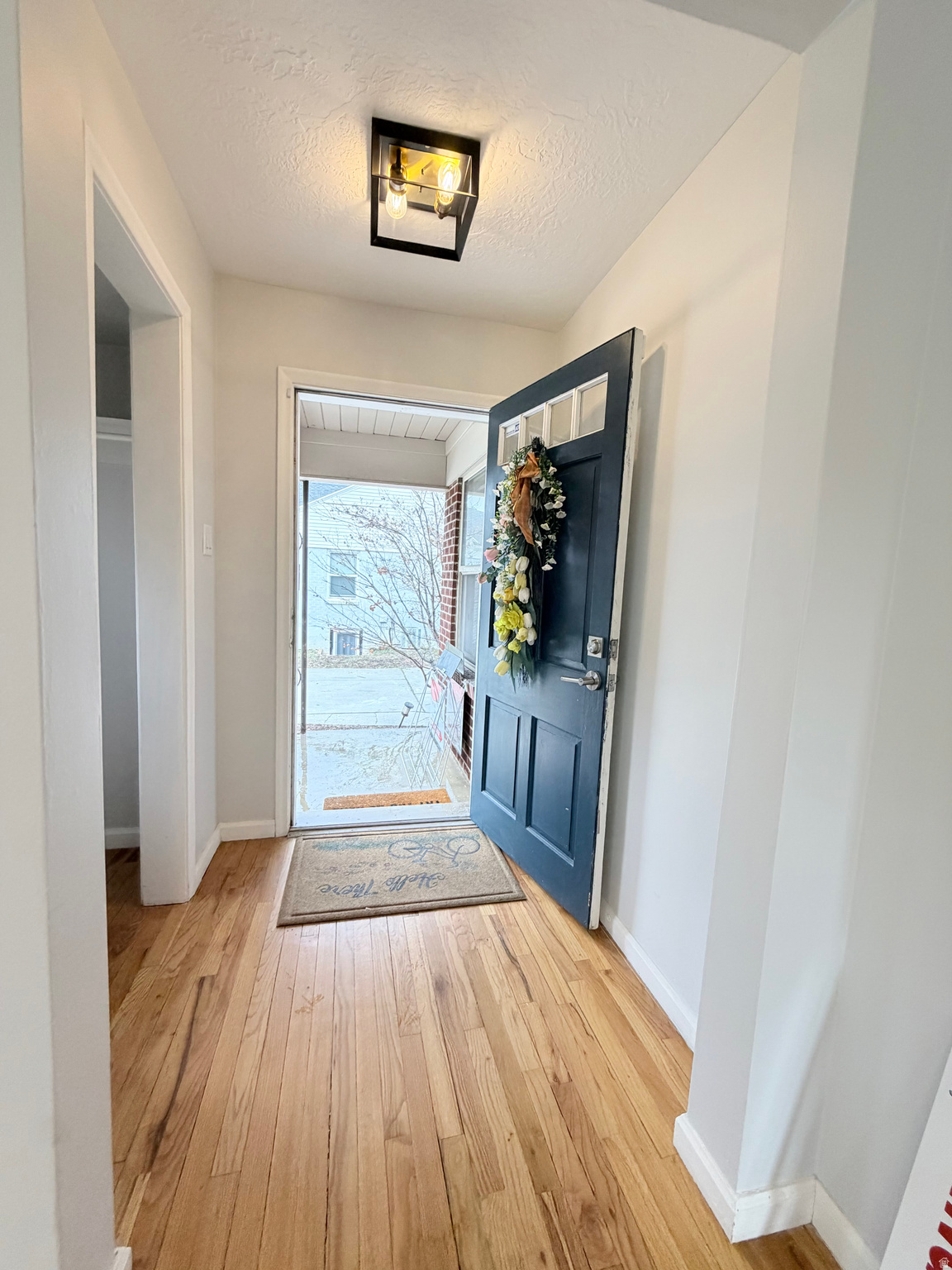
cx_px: 476
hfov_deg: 85.7
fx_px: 513
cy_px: 635
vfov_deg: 102.1
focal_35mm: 14
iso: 250
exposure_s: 1/120
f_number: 2.2
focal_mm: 2.22
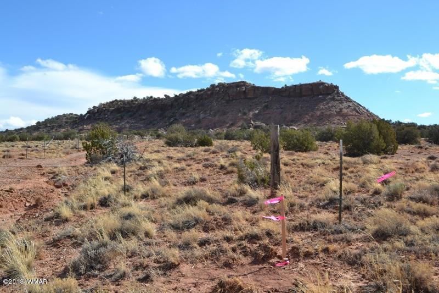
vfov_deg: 36.9
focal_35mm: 36
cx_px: 220
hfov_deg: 53.1
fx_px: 439
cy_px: 146
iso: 100
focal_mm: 24
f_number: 8
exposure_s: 1/250
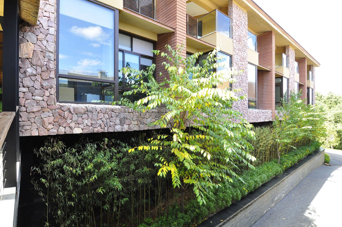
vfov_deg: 67.3
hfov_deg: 90.1
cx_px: 171
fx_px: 171
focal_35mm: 18
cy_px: 114
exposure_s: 1/160
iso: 400
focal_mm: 12
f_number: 5
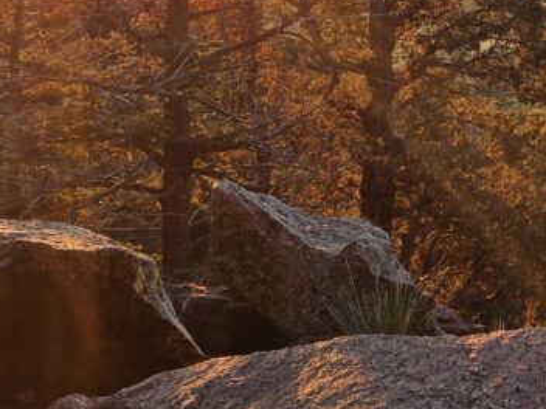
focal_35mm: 67
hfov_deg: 26.9
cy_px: -146
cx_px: 583
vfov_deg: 19.9
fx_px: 1057
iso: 25
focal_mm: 5.4
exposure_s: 1/185
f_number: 1.8
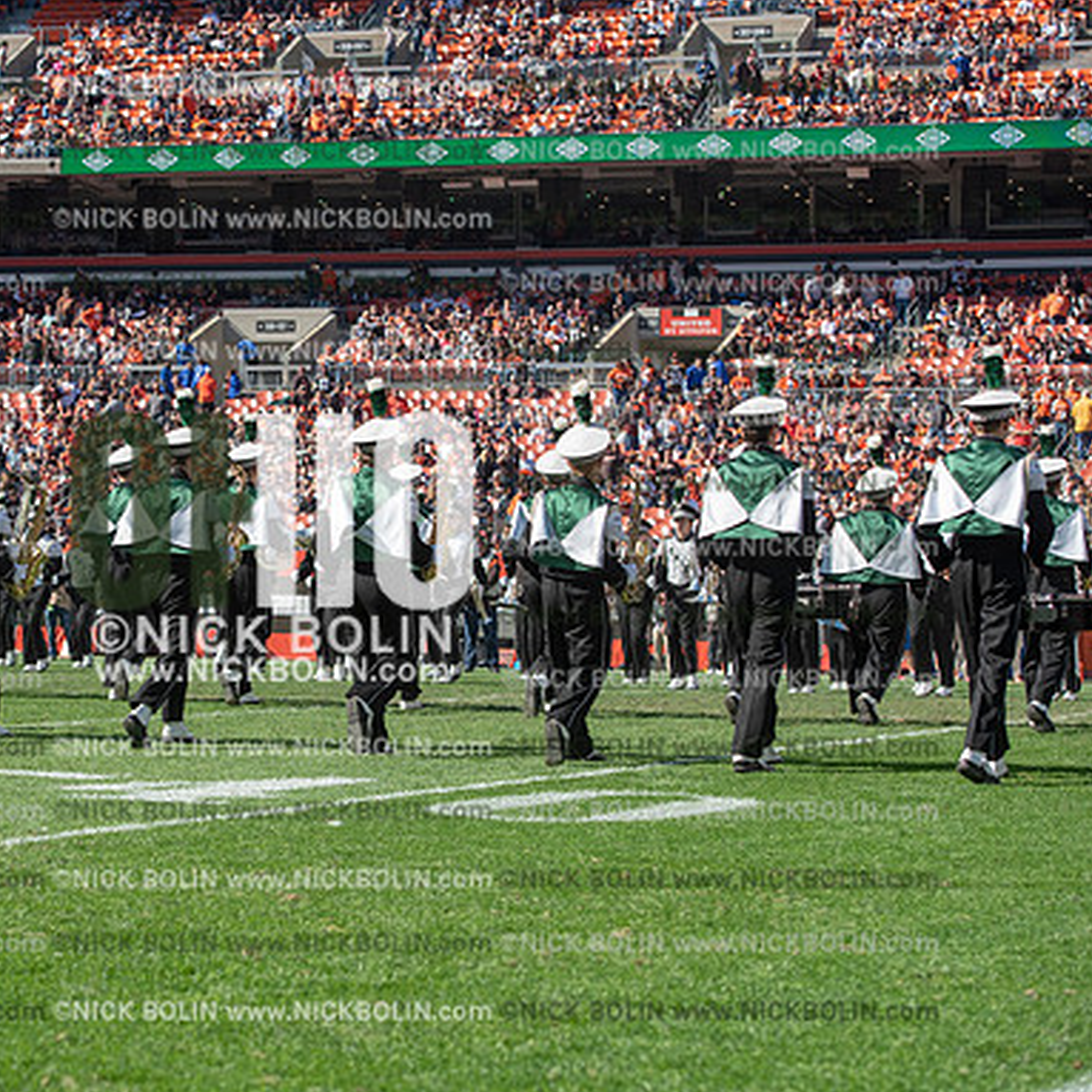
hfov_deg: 19.2
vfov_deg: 19.3
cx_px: 271
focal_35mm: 90
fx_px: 3212
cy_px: 549
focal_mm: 70
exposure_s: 1/2000
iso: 400
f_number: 5
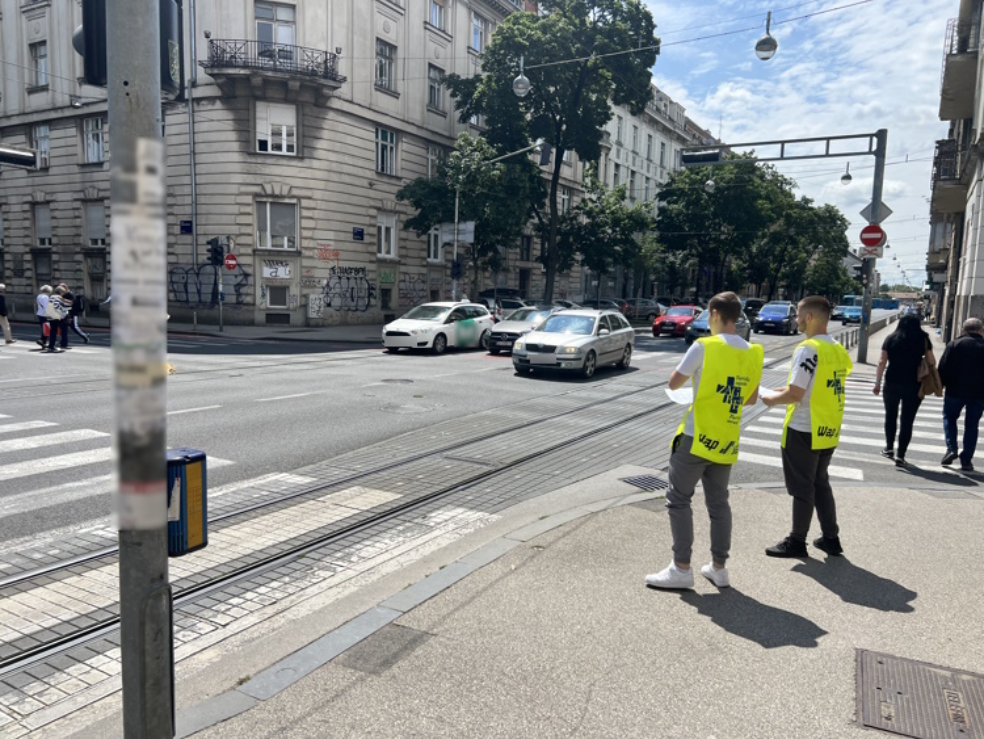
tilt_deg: -6.2
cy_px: 370
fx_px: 739
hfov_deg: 67.3
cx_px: 492
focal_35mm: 26
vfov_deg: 53.1
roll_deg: -0.6
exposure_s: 1/4274
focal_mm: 5.7
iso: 50
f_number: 1.5
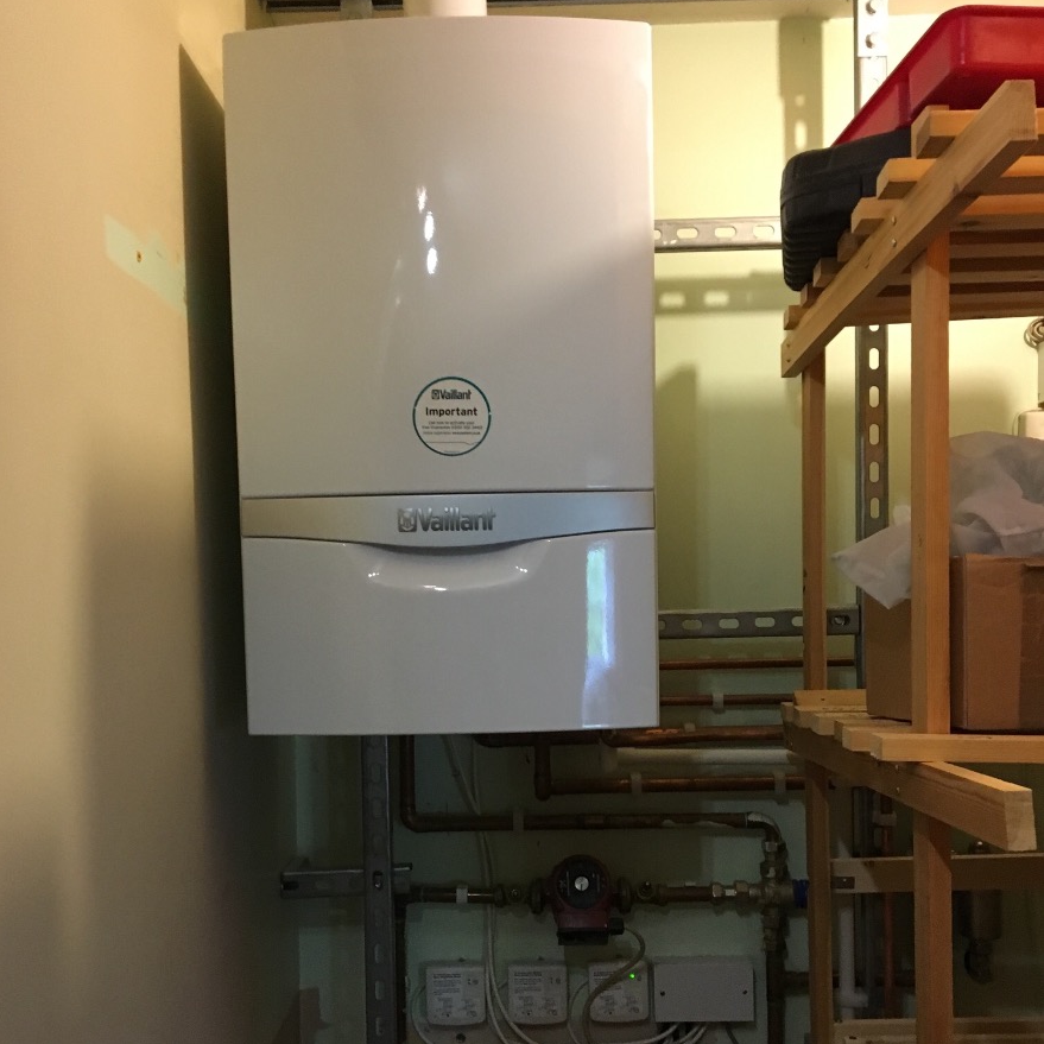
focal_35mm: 35
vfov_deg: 46.8
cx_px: 511
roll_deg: -0.4
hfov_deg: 47.2
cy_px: 651
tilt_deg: -3.9
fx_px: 1194
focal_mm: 4.15
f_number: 2.2
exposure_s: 1/25
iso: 200
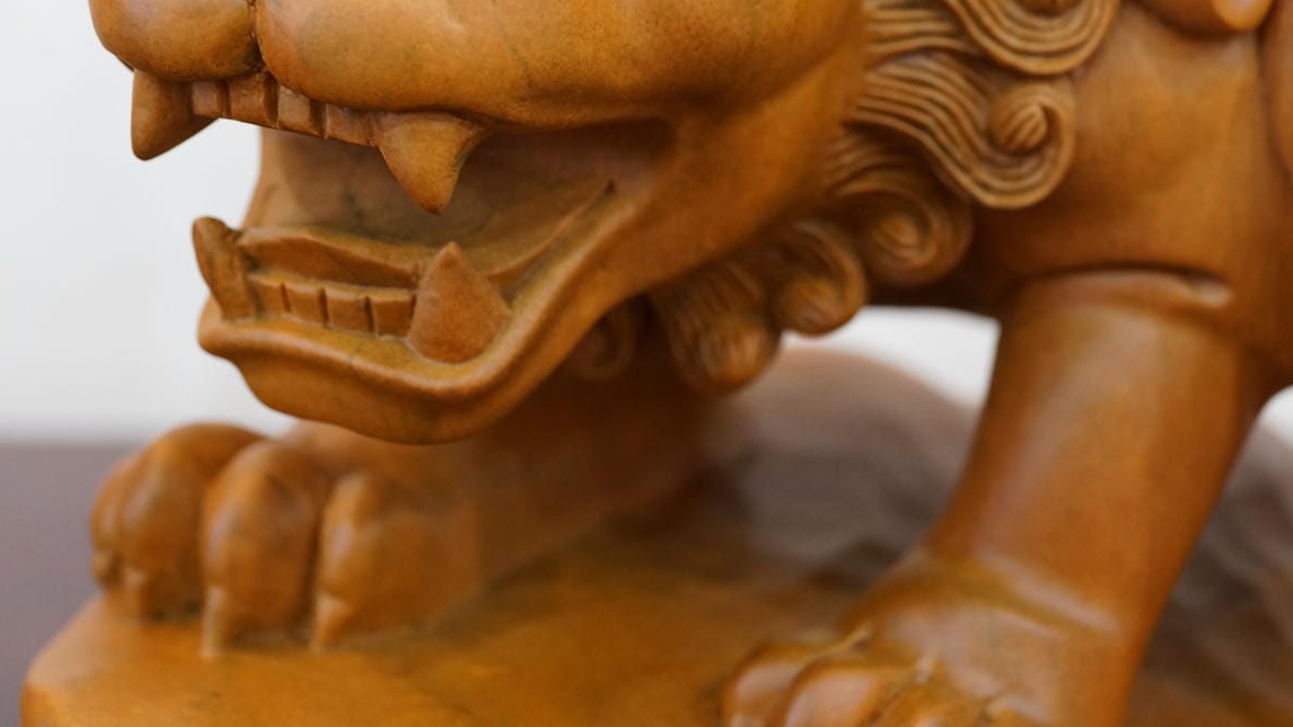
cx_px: 639
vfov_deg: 21.1
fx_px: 1920
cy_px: 107
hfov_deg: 37.2
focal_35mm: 56
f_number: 5
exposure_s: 1/25
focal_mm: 35
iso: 1600
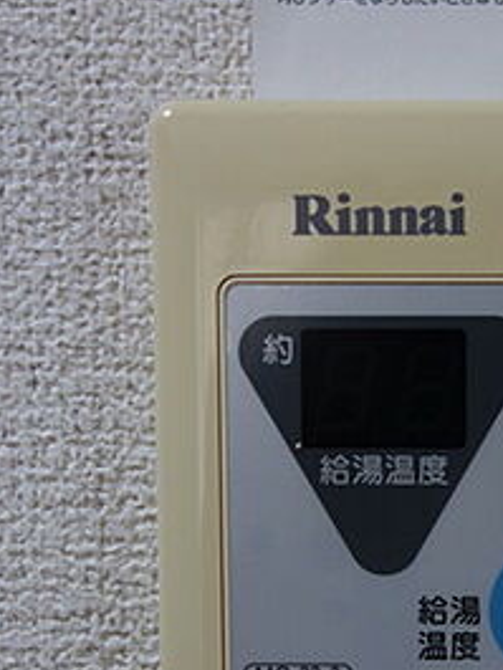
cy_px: 501
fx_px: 1258
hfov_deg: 22.0
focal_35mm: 65
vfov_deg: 29.4
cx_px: 463
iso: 125
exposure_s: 1/100
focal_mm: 10.4
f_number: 2
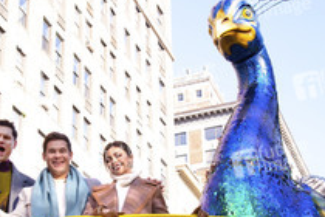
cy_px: 198
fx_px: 677
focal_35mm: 75
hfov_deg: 27.0
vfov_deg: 17.9
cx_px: 137
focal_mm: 35
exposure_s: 1/640
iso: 1000
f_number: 5.6
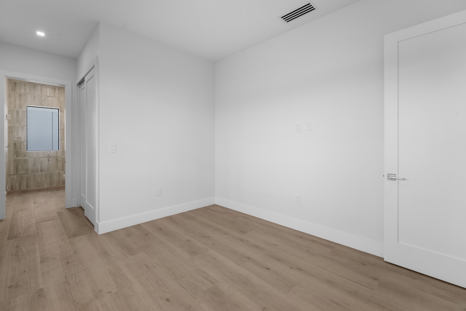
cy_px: 150
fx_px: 194
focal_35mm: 15
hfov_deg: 100.2
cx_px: 217
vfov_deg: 77.3
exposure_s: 1/20
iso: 250
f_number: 14
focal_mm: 14
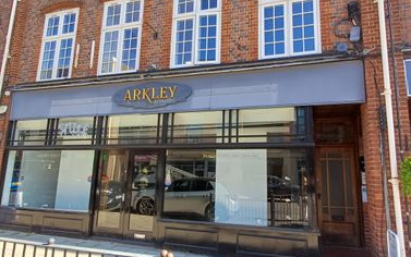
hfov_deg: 91.1
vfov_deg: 65.0
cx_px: 208
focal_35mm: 18
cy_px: 137
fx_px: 202
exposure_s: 1/189
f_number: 2.2
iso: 40
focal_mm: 1.64
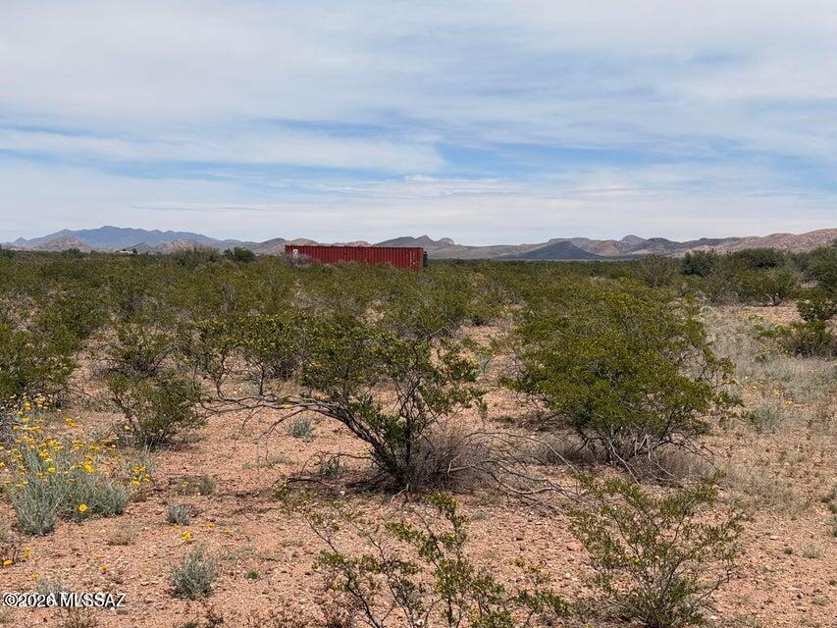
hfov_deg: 39.7
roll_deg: -1.4
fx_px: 1161
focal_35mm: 48
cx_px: 418
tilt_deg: -2.5
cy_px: 314
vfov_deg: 30.3
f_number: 1.78
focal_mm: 6.76
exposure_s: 1/9901
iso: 64
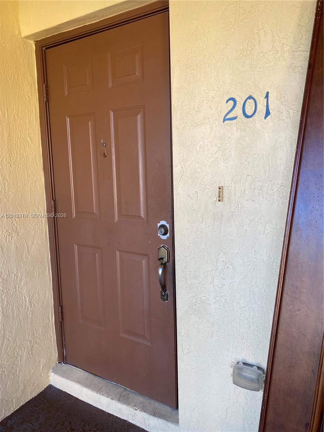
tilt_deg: -5.7
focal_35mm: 26
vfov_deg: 67.3
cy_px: 216
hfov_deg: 53.1
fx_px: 324
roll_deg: +1.0
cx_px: 162
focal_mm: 4.25
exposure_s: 1/189
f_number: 1.8
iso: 32
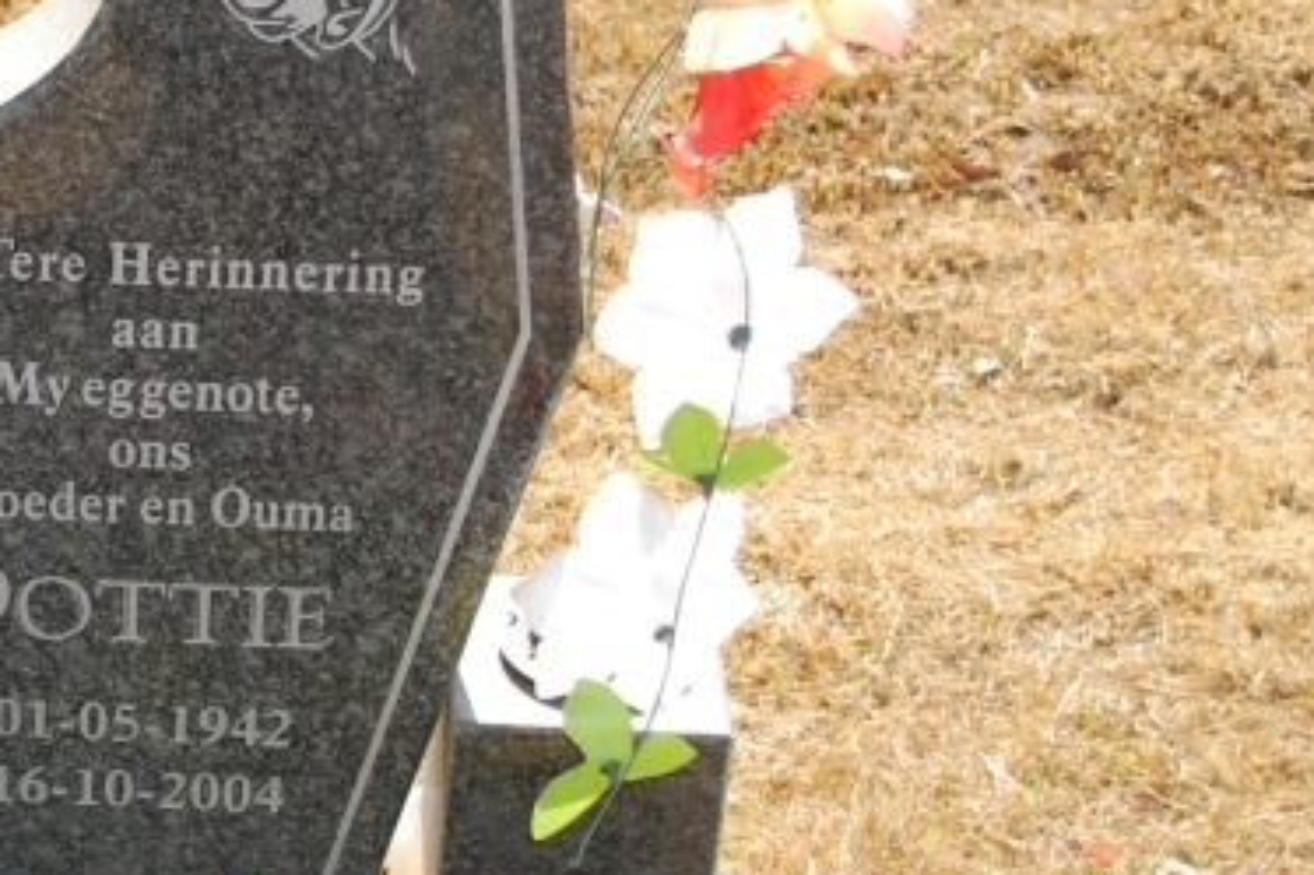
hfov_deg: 18.4
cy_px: 385
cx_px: -141
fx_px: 3904
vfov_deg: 12.8
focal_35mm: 107
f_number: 5
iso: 100
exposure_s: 1/200
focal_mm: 26
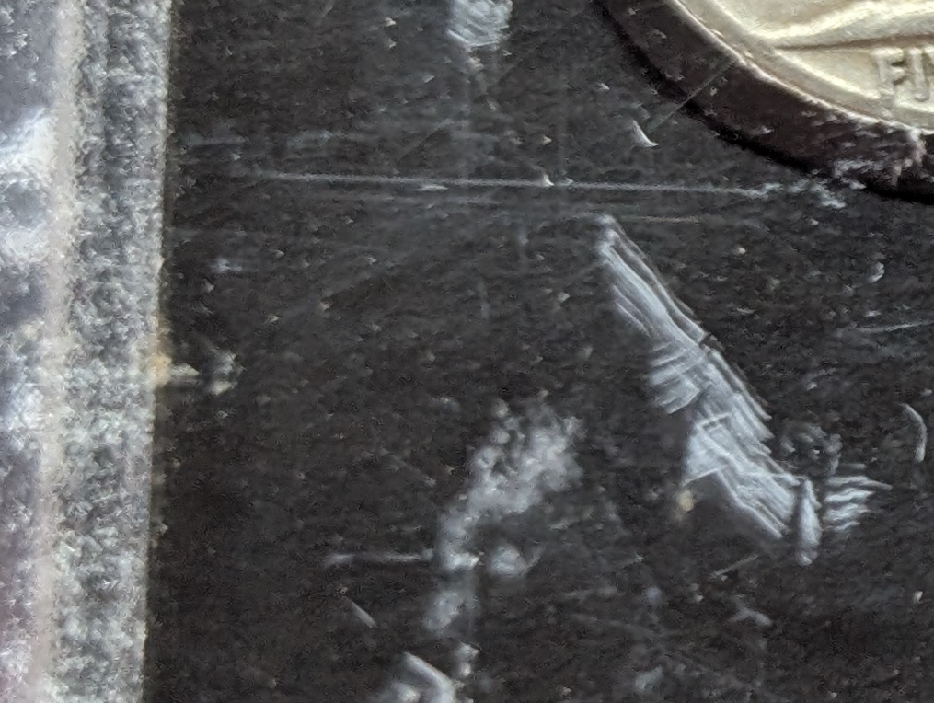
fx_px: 5322
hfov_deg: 9.4
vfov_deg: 7.6
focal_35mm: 197
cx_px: 1842
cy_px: 236
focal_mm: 6.9
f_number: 1.68
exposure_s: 1/31.6
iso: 36
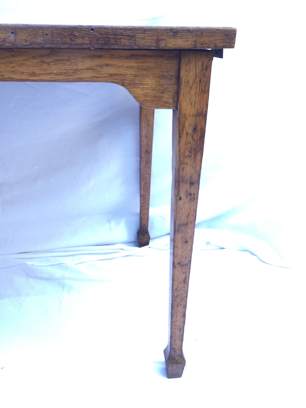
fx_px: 365
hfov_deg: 45.4
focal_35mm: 31
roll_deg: +0.1
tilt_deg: -22.6
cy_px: 204
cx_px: 153
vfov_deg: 58.4
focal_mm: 3.3
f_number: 2.4
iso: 50
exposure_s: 1/100
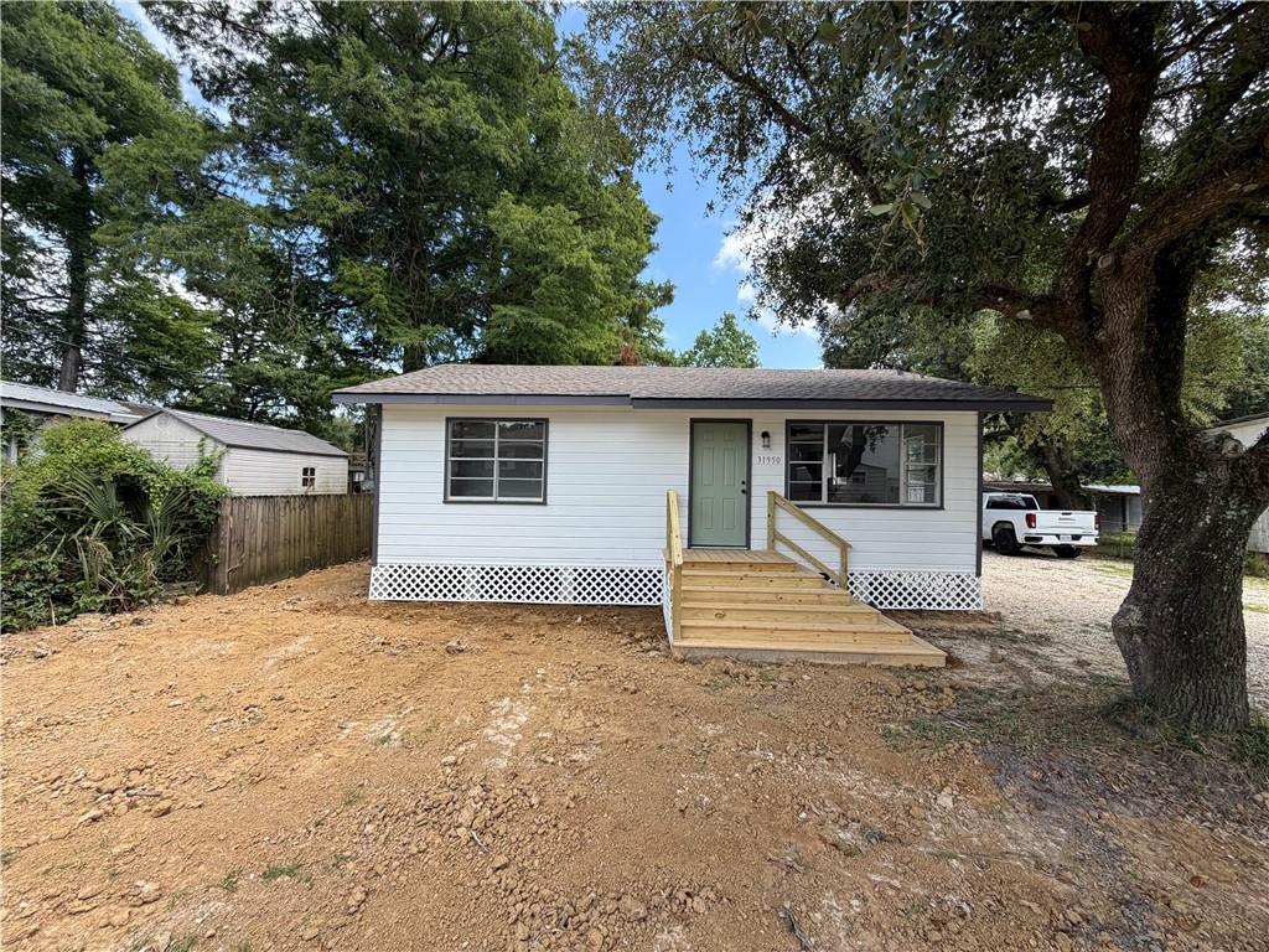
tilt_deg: +1.0
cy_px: 476
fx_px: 513
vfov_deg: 85.7
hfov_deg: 102.1
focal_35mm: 14
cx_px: 634
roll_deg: -0.7
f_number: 2.2
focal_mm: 2.22
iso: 50
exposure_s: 1/376
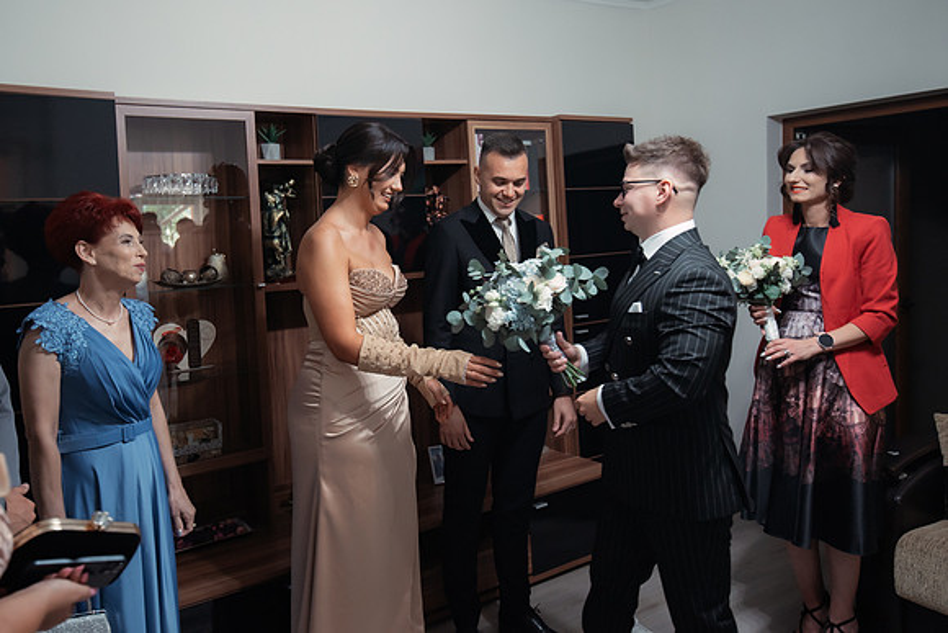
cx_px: 405
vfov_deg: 45.3
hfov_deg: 63.9
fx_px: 755
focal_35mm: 29
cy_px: 270
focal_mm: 25
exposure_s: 1/200
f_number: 2.8
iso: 1600
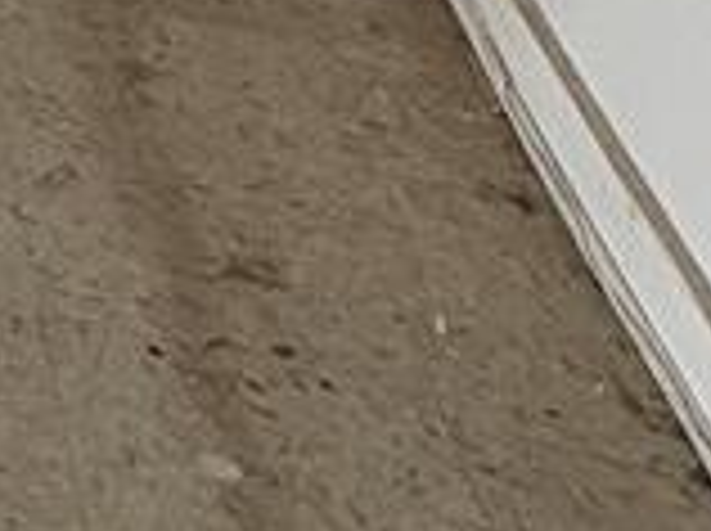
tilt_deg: -8.6
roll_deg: +4.1
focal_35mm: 91
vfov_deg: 11.2
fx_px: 1866
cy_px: -1004
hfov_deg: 13.2
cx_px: -1161
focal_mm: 2.22
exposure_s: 1/99
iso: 50
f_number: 2.2
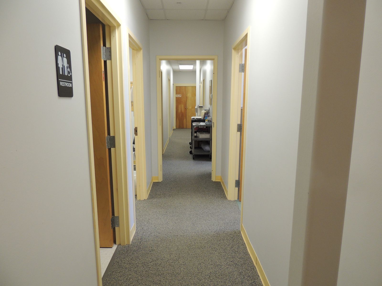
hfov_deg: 71.6
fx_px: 265
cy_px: 143
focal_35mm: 24
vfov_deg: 56.8
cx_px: 191
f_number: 3
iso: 250
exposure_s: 1/30
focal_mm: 4.3
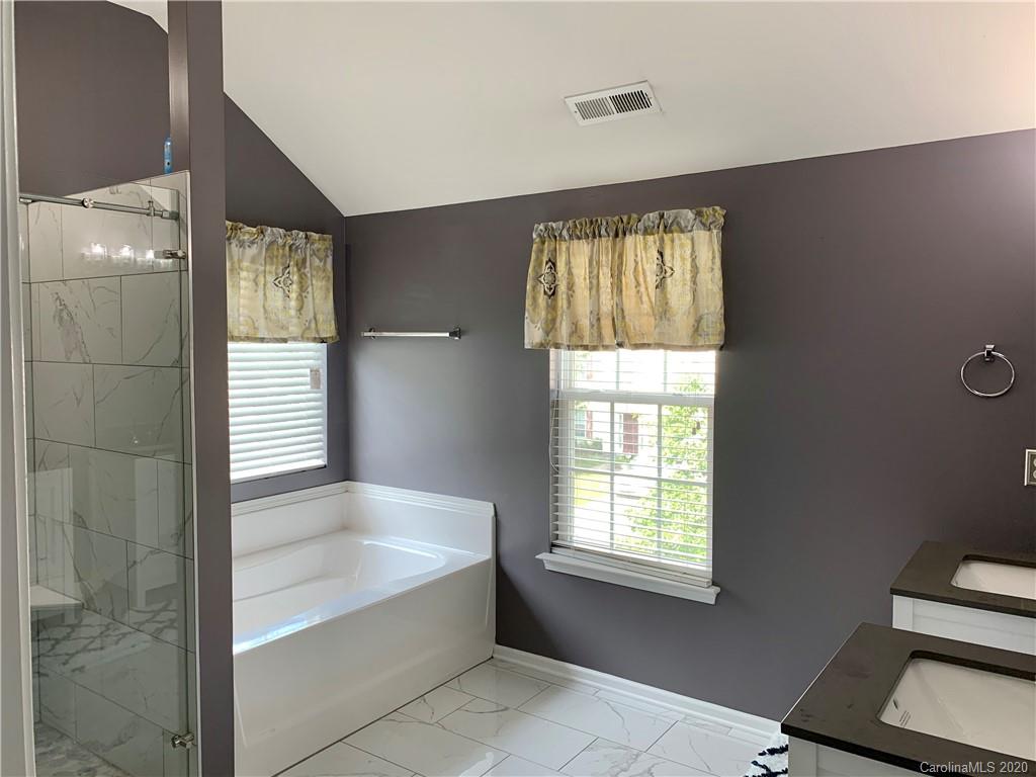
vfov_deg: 53.1
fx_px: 778
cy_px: 388
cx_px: 518
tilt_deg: -4.4
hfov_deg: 67.3
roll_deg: -0.2
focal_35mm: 26
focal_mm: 4.25
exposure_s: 1/120
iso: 64
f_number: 1.8
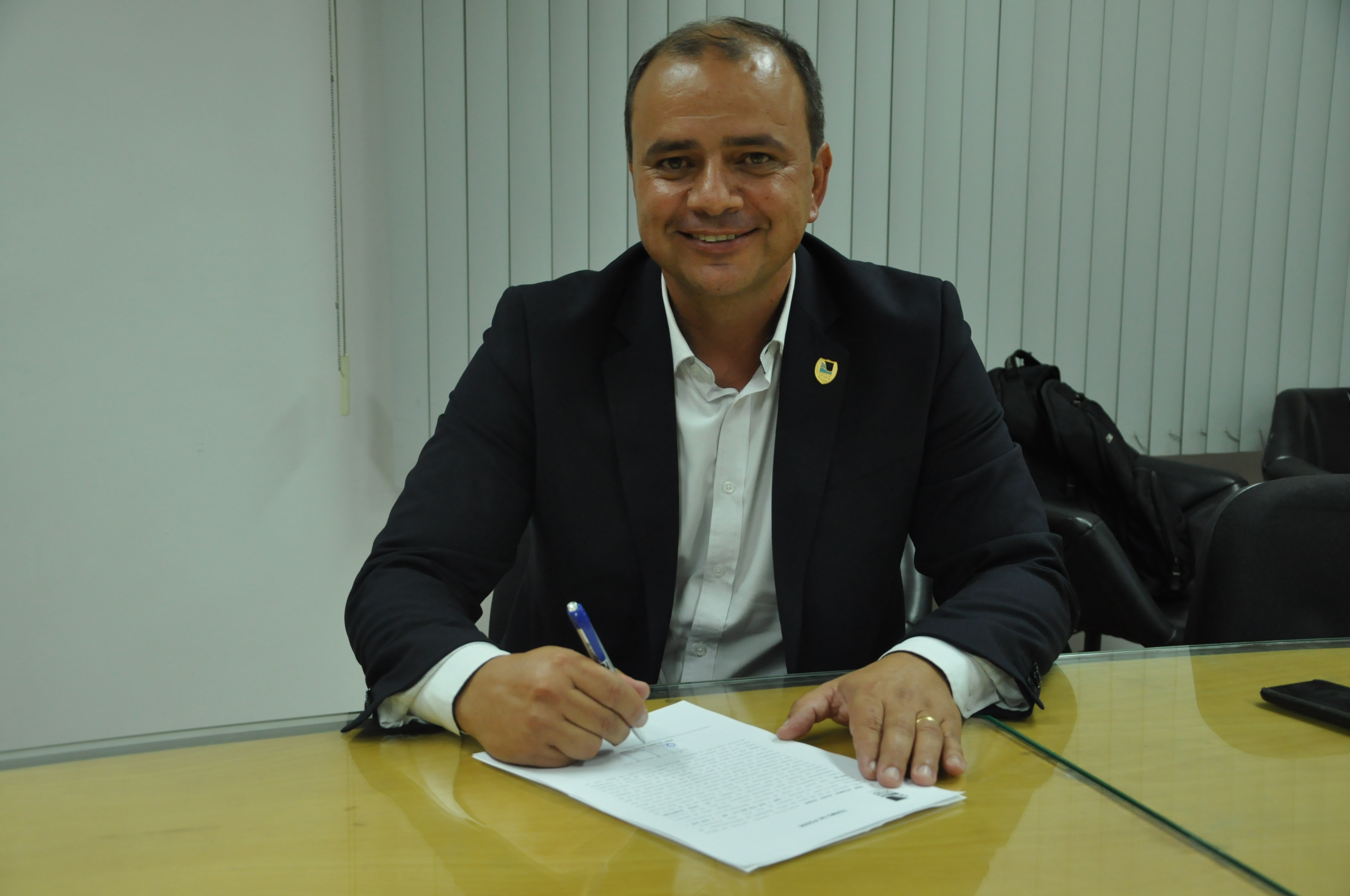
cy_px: 448
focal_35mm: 42
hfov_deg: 46.4
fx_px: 1573
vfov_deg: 31.8
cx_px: 675
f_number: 4
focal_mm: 28
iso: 1000
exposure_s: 1/60
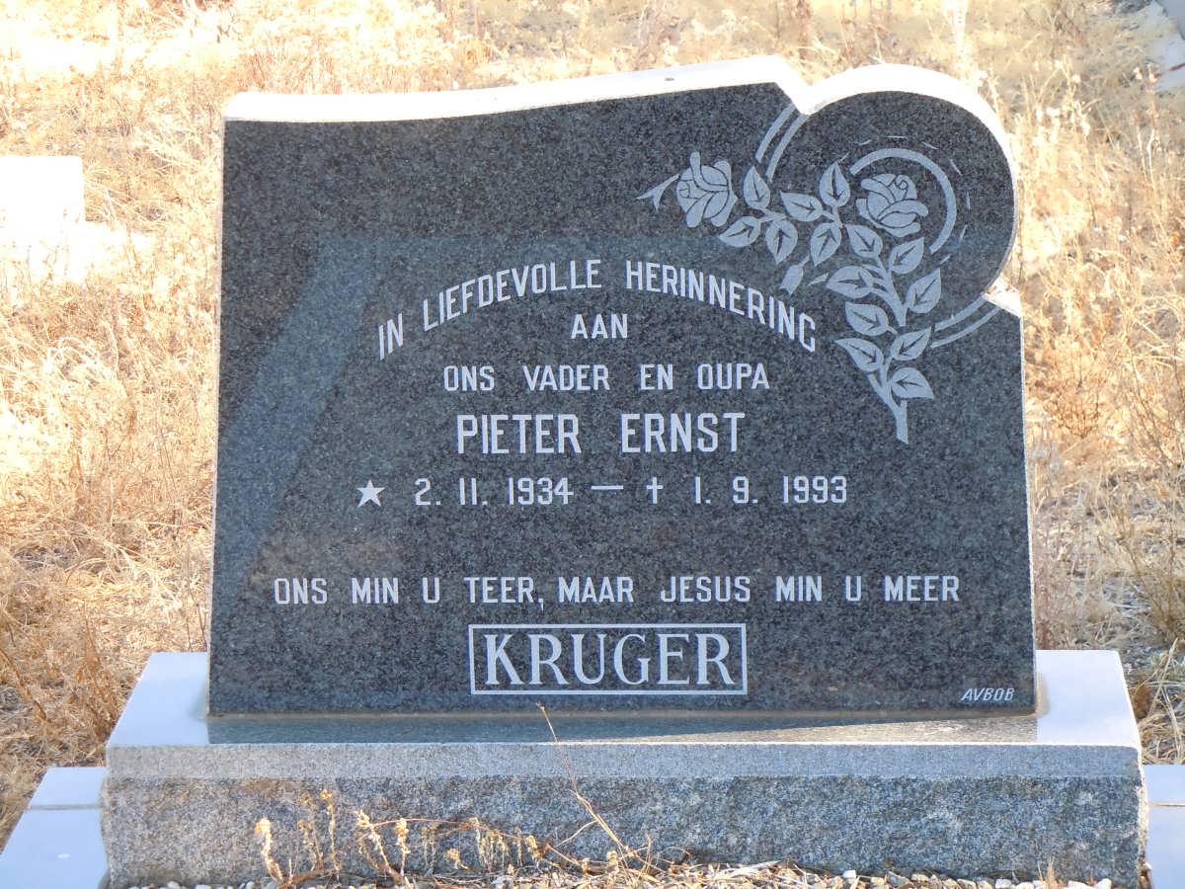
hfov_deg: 17.0
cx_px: 592
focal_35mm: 116
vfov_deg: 12.8
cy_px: 444
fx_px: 3971
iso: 200
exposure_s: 1/60
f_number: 4.6
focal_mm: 20.9
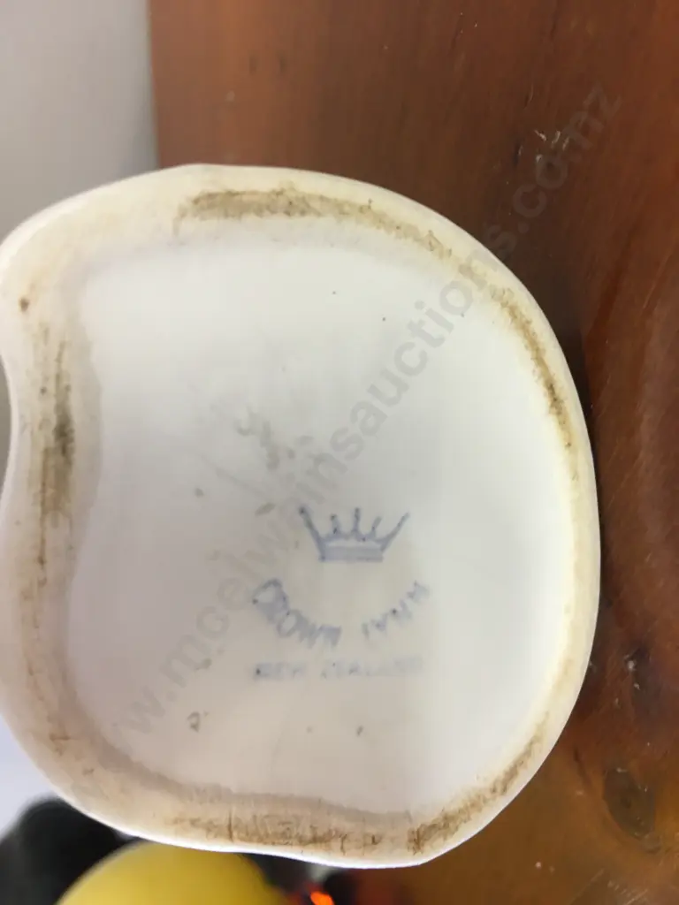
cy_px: 452
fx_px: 758
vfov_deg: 61.7
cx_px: 340
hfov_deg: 48.2
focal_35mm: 29
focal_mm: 4.15
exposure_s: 1/17
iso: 80
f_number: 2.2
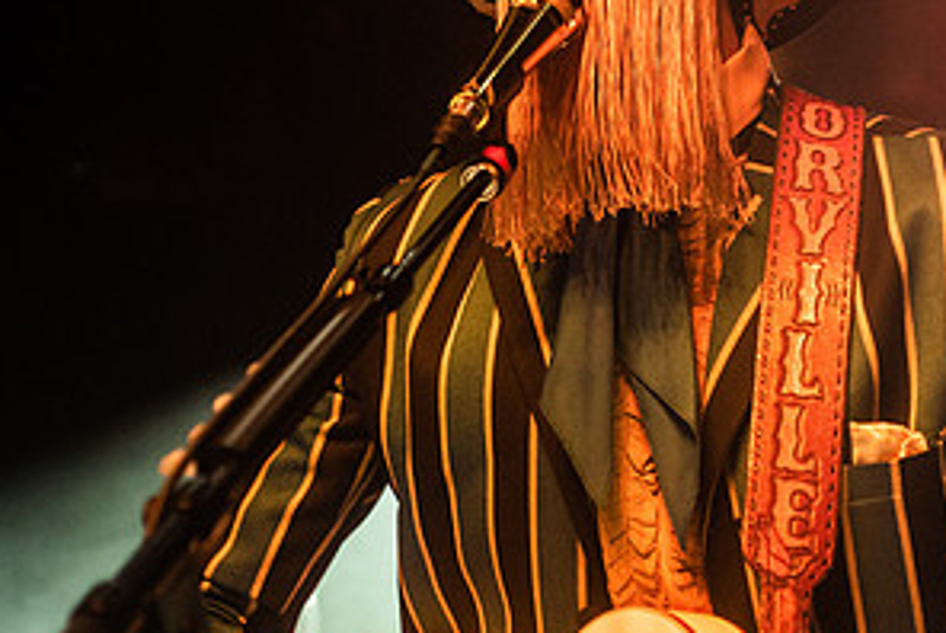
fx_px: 3604
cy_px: 174
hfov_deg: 15.0
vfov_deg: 10.0
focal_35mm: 137
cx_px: 486
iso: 3200
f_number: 3.2
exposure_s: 1/250
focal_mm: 70
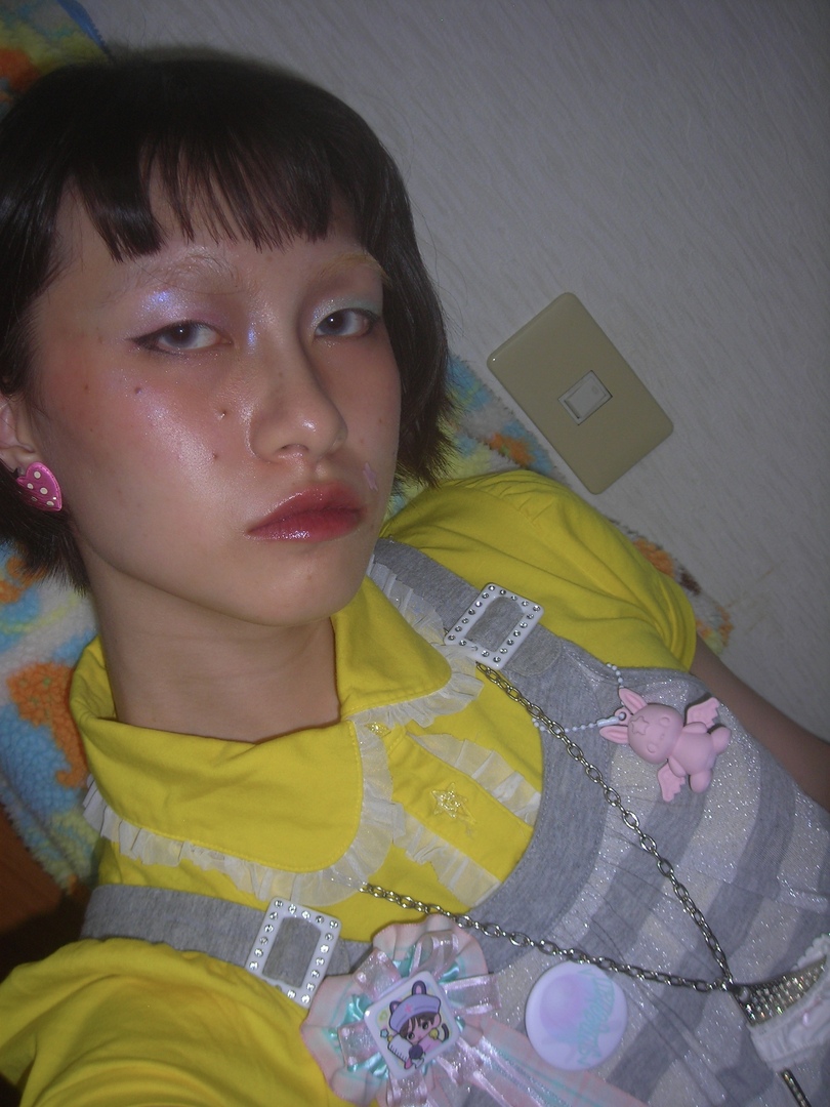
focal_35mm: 41
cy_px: 554
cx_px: 415
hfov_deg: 35.1
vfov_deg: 45.8
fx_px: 1311
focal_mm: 6.8
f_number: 3.3
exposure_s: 1/60.1
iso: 50
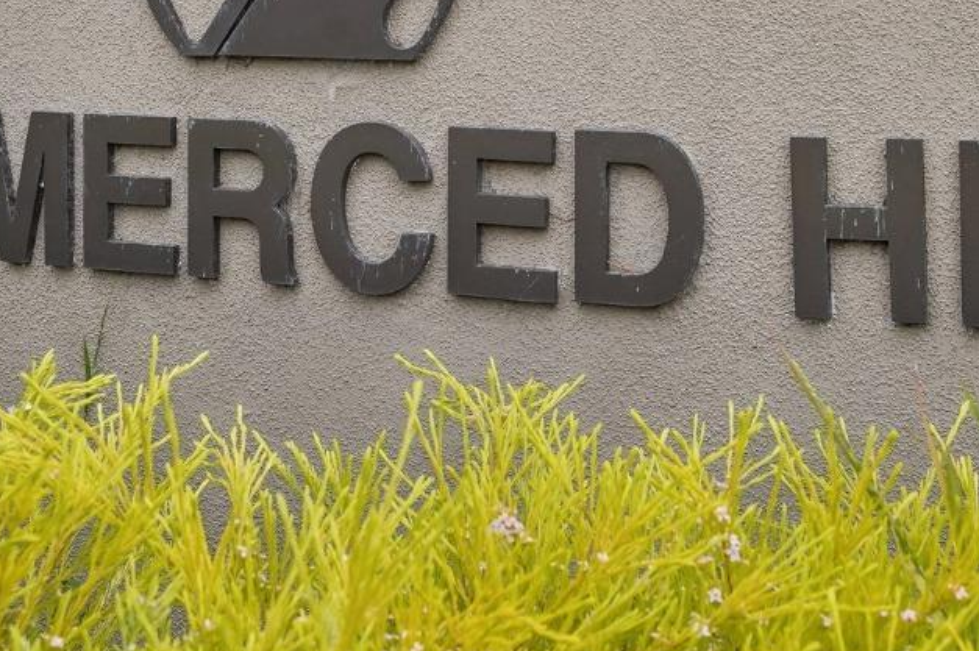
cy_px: -2
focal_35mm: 67
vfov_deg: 19.7
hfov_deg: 30.1
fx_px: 1821
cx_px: 531
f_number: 8
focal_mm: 28
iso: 400
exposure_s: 1/500
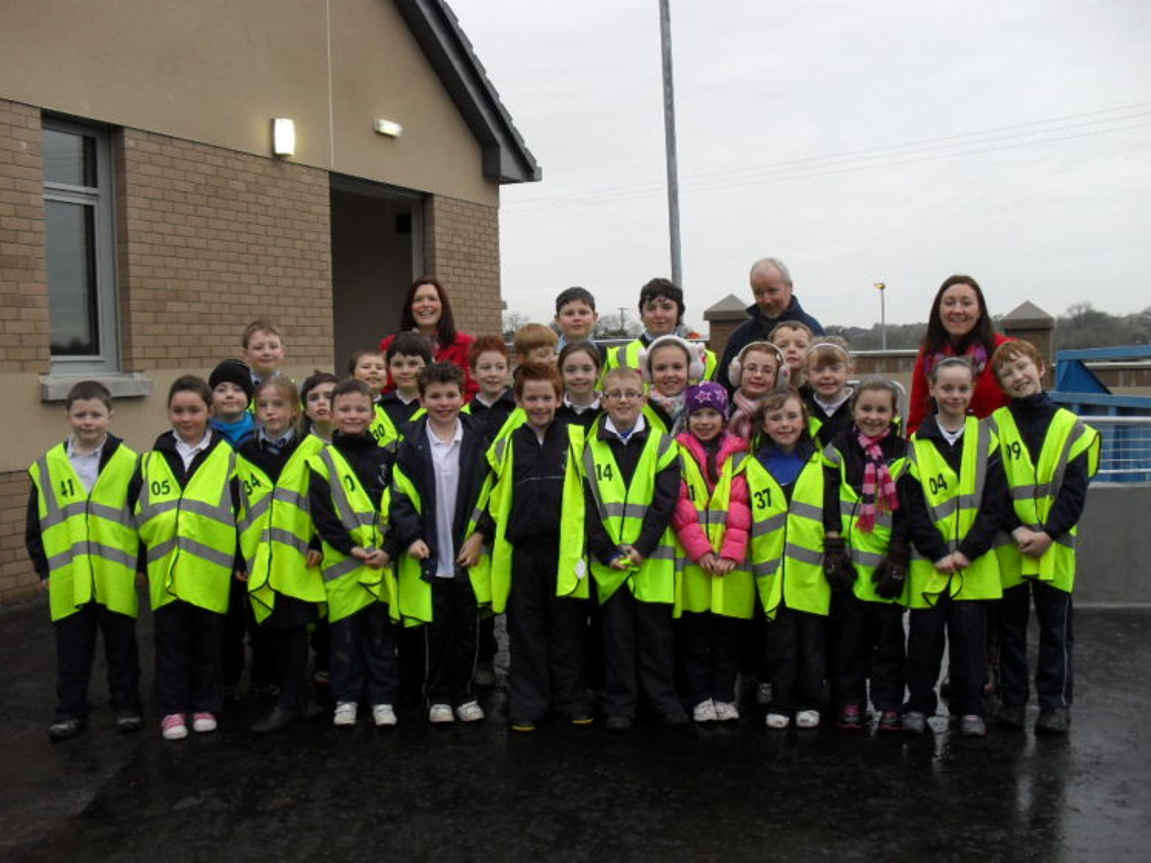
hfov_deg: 51.4
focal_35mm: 36
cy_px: 433
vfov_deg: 39.6
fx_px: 1197
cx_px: 569
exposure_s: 1/125
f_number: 3.2
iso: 100
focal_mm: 6.3
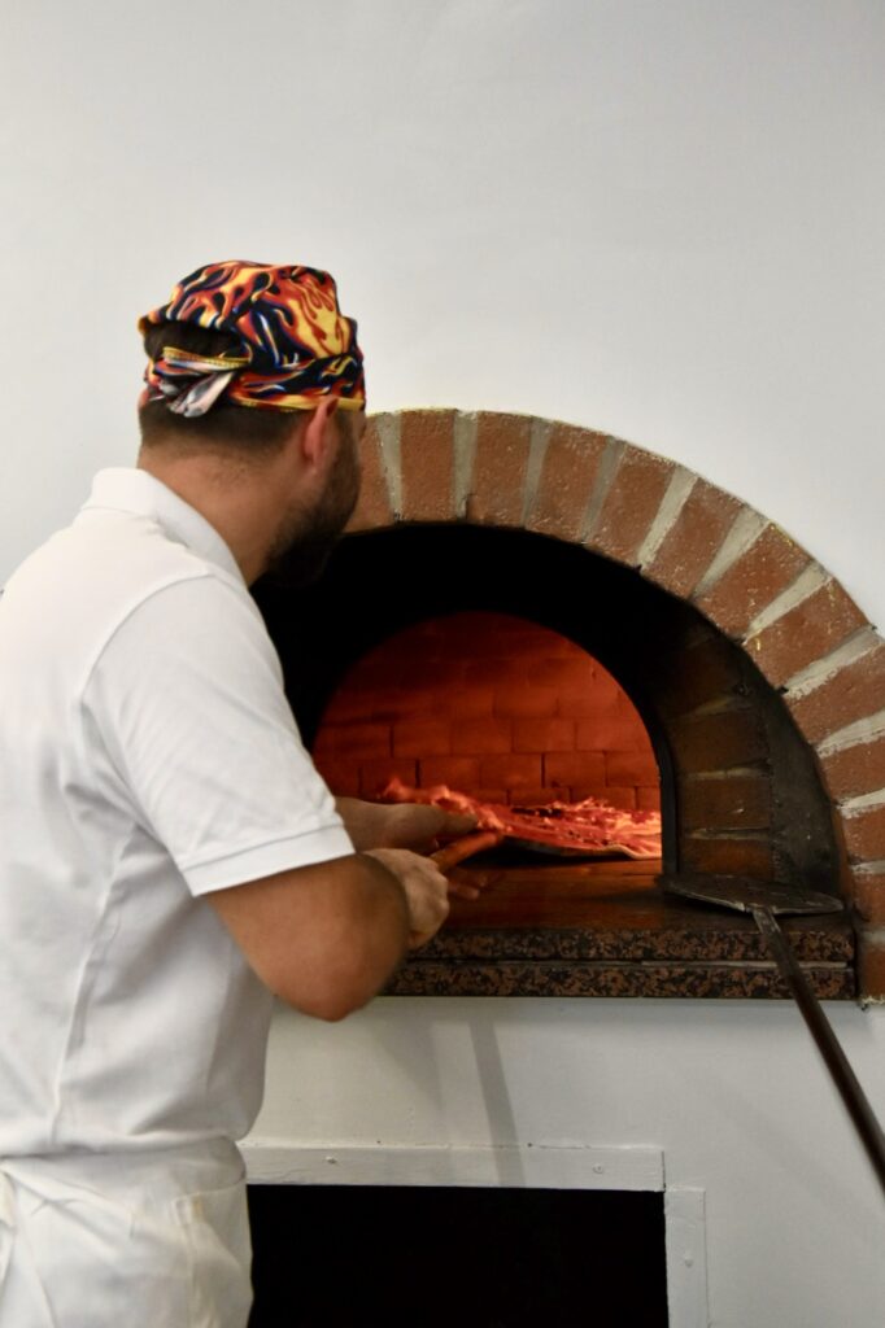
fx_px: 2214
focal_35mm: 60
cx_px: 442
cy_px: 664
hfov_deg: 22.6
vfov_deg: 33.4
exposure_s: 1/60
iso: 1100
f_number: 4.5
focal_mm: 40
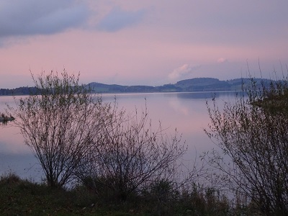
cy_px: 108
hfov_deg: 21.8
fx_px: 749
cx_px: 144
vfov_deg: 16.4
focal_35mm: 90
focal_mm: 15.45
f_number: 5
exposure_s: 1/50
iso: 800
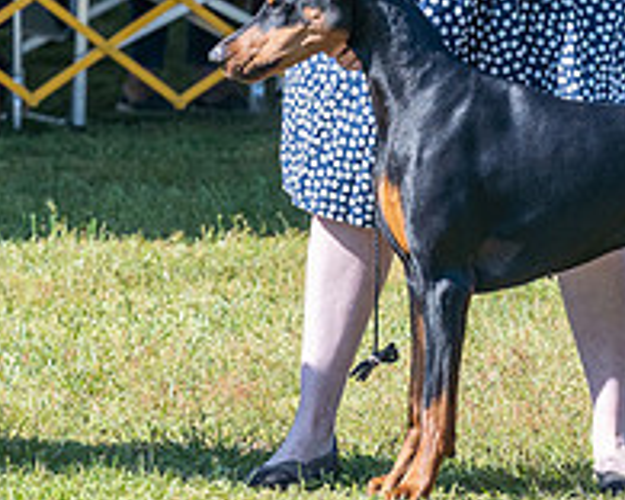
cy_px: -51
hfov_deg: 3.5
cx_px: 377
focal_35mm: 555
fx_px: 10266
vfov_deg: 2.8
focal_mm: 171
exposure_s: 1/1250
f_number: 5.6
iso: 640
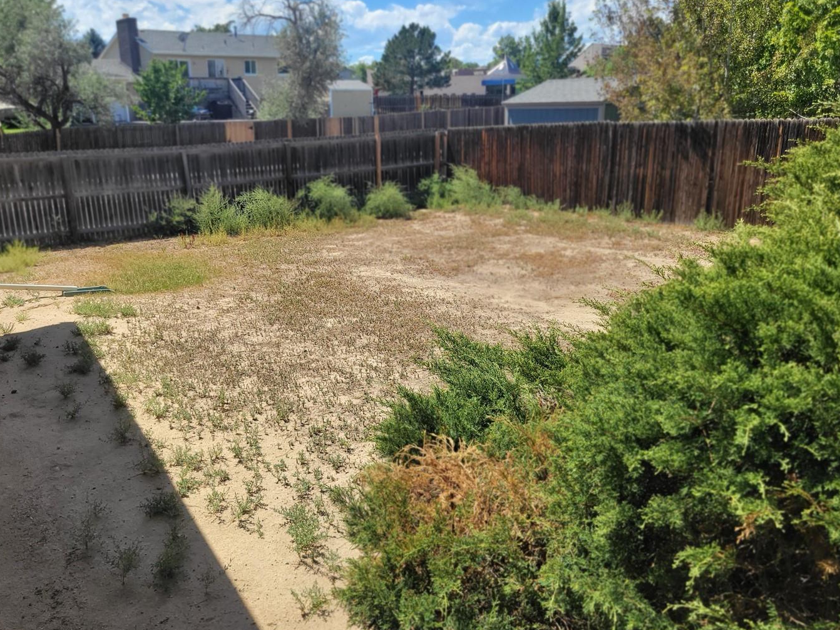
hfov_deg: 58.3
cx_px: 384
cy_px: 294
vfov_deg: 45.4
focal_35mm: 31
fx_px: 752
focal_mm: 5.4
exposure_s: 1/1732
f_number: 1.8
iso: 40
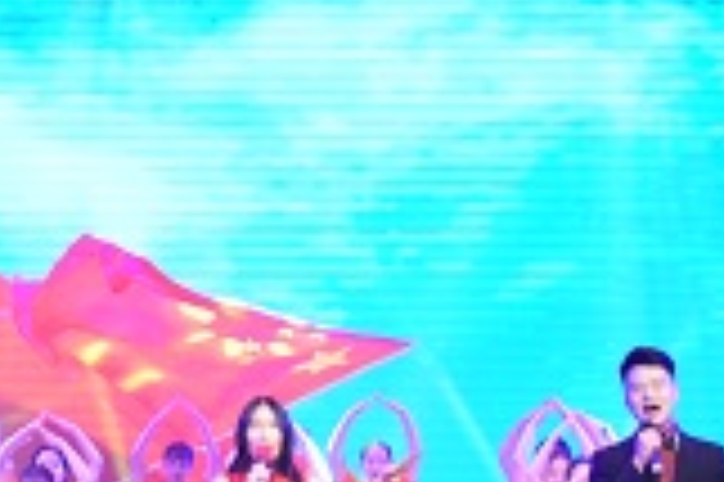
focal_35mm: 179
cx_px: 193
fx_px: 3596
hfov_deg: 11.5
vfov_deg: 7.7
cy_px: 302
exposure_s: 1/250
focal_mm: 32
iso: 4000
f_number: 4.5
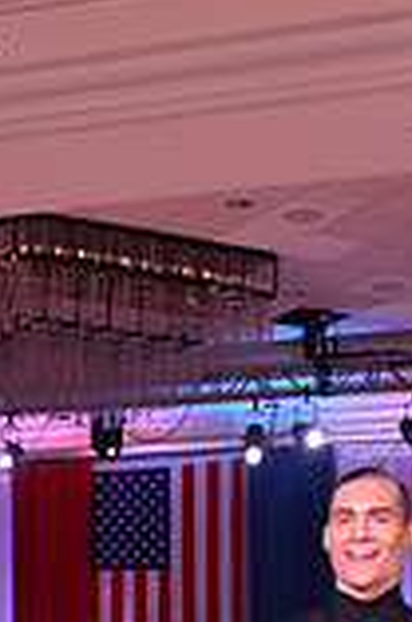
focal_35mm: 100
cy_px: 887
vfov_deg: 18.5
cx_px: -65
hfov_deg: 13.3
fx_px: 1724
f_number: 4.5
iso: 1250
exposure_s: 1/250
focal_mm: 27
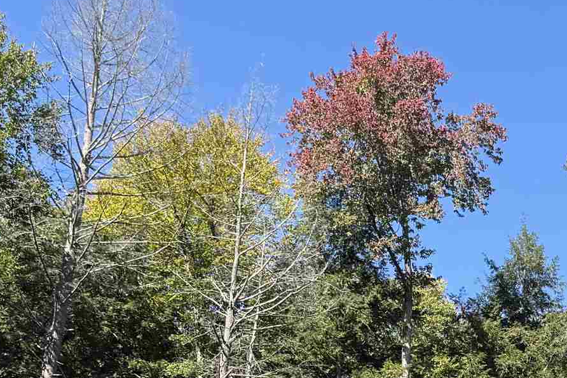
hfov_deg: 22.9
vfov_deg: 15.3
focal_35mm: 86
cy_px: 449
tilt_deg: +14.4
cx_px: 529
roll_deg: -1.6
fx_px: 1354
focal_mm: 6.76
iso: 80
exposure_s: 1/1410
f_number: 1.78
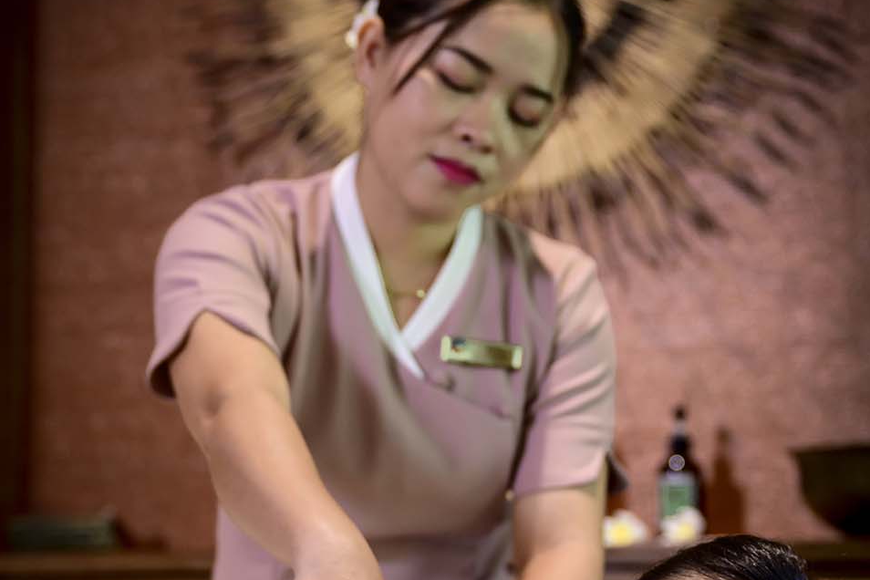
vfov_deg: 16.4
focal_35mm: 83
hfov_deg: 24.5
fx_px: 2006
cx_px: 437
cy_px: 413
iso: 800
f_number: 3.2
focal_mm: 55
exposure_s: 1/200
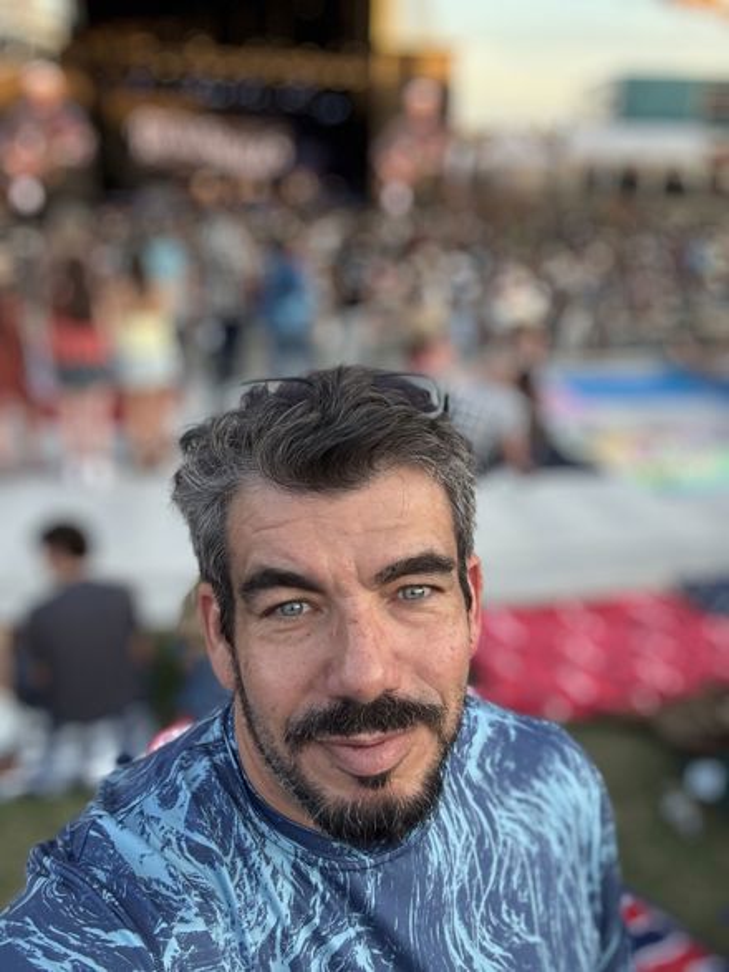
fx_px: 843
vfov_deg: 60.0
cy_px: 486
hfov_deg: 46.8
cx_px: 364
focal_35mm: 30
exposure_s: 1/122
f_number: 1.9
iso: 64
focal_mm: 2.69
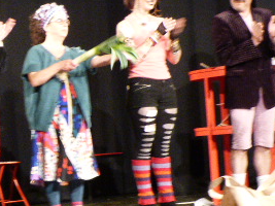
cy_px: 143
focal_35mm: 108
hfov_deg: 17.5
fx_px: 858
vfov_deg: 13.7
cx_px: -35
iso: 800
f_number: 3.2
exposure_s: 1/25
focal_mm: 8.1
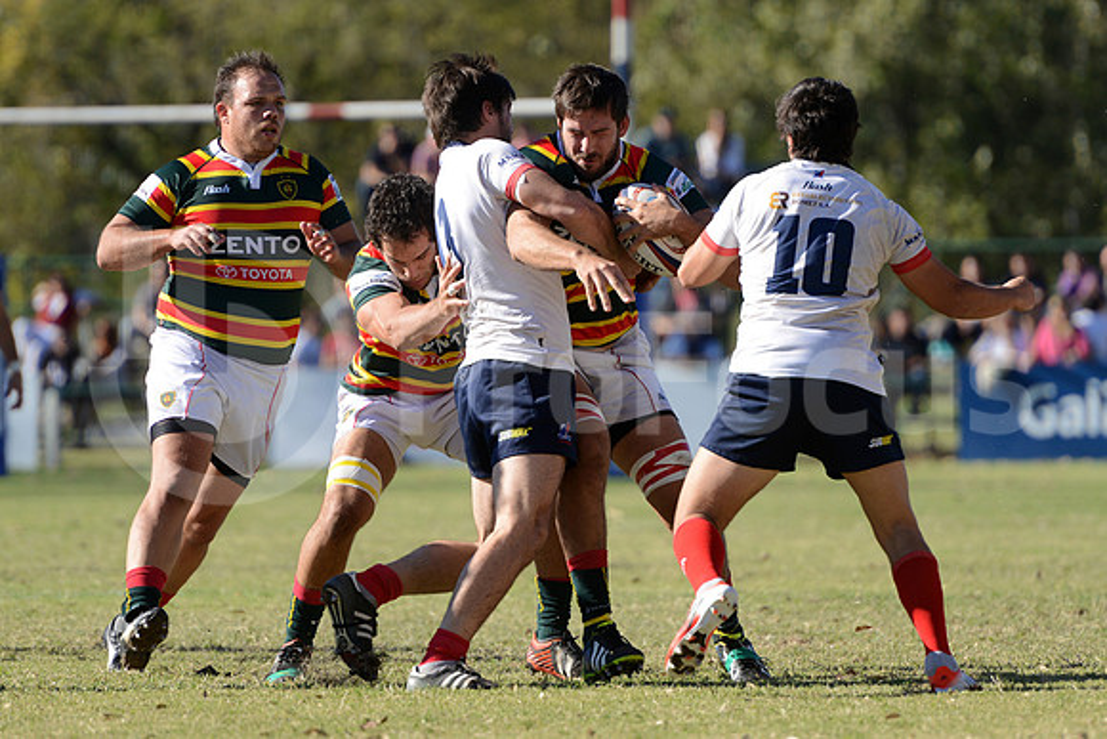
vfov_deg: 5.1
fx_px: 8304
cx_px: 554
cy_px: 370
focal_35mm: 270
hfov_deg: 7.6
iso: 400
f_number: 4
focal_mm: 270
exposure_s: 1/1250
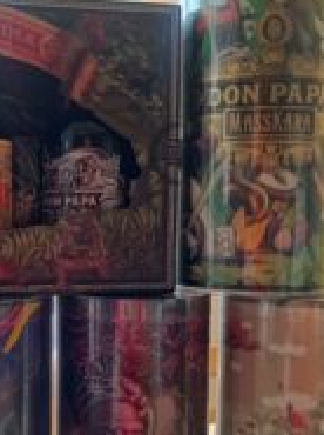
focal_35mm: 52
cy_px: 266
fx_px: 651
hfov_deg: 27.1
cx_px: 45
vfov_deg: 36.7
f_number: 1.88
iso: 451
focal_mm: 5.59
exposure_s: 1/50.1
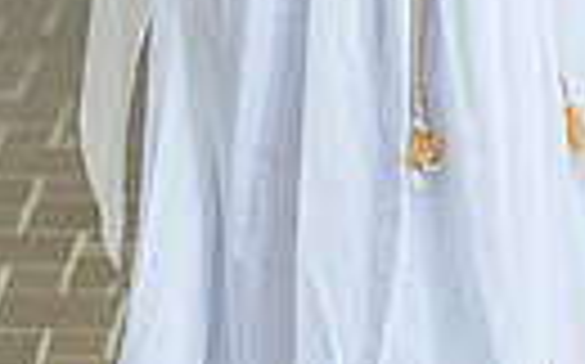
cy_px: -427
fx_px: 6165
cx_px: 441
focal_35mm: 387
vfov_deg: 3.4
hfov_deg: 5.4
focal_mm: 110
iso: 320
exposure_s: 1/200
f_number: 4
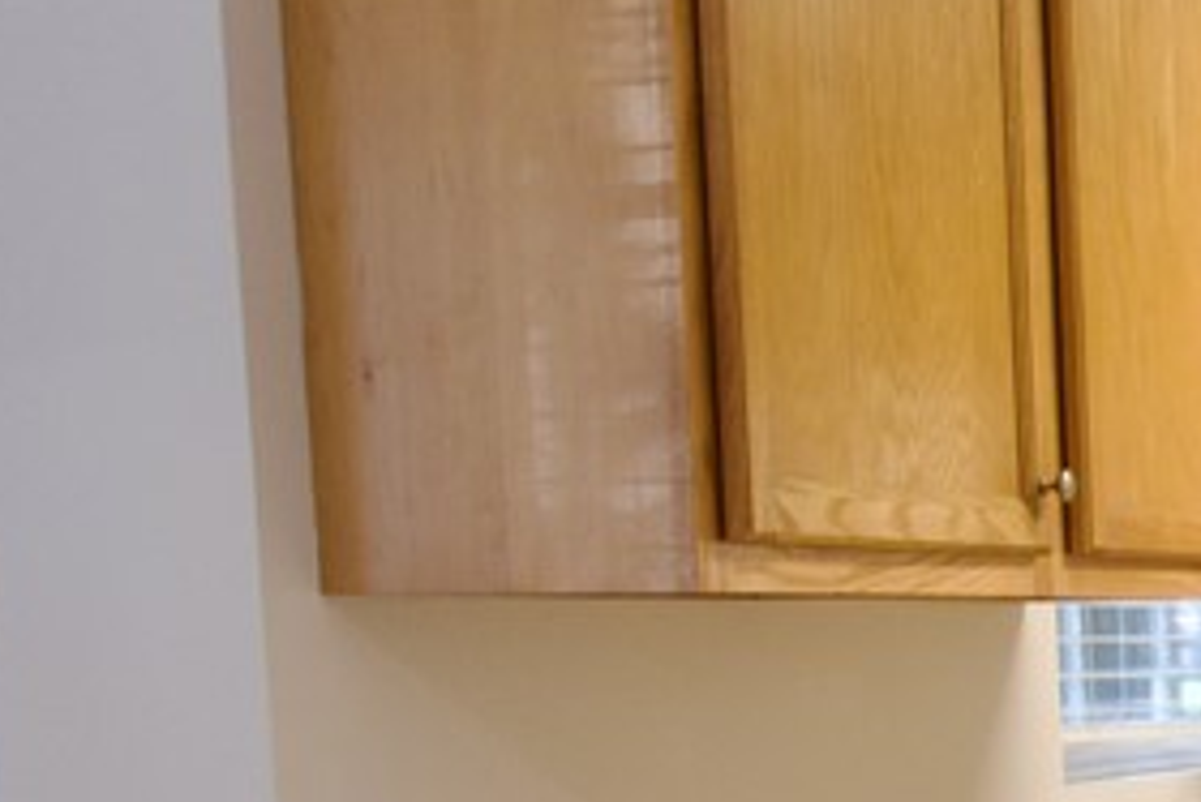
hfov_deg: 17.0
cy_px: 911
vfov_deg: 14.3
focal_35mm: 93
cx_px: 2299
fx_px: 3104
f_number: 8
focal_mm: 16
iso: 200
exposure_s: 1/8
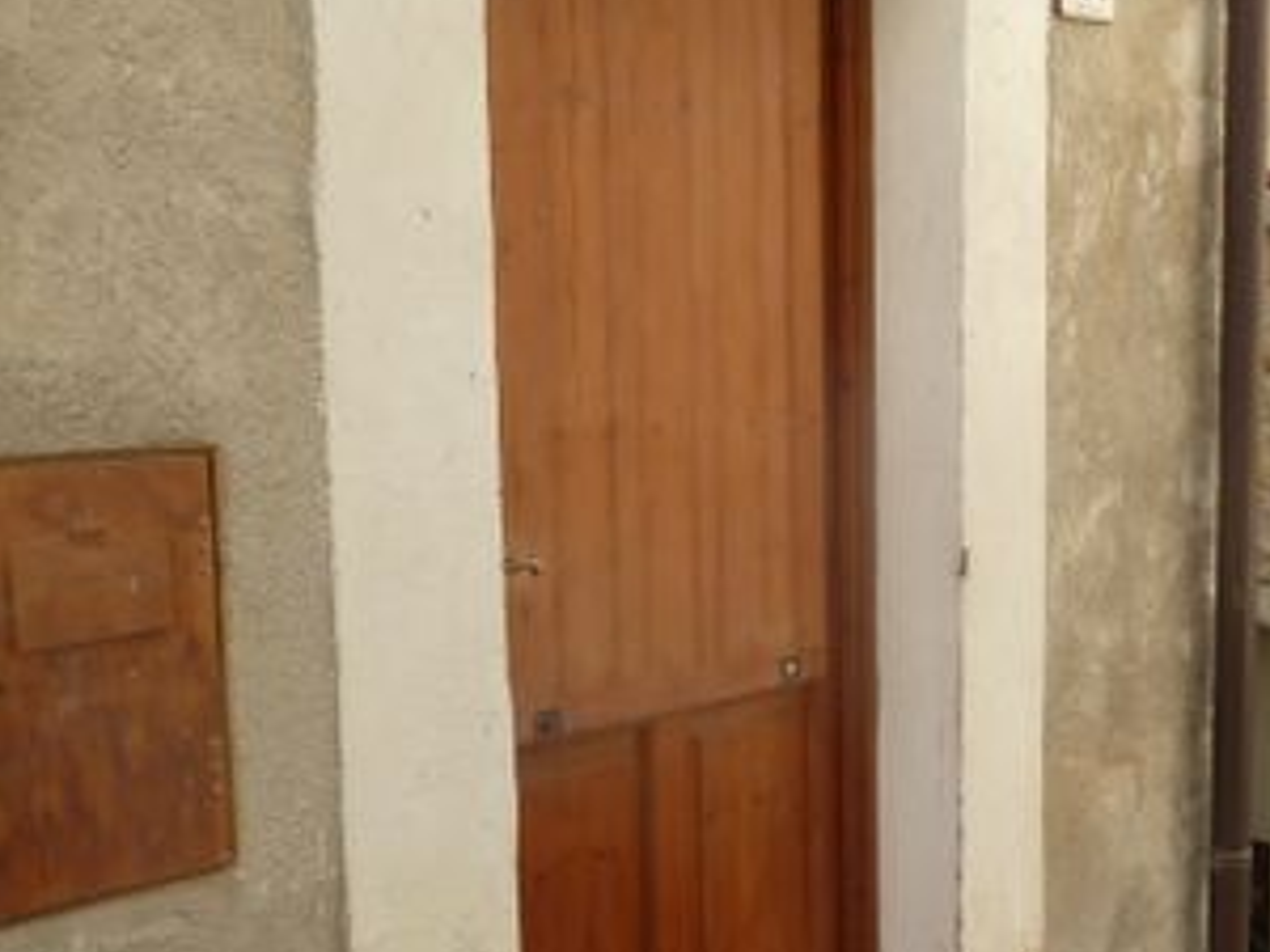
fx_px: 1834
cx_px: 792
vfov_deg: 29.0
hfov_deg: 38.0
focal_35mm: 50
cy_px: 580
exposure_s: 1/125
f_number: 4
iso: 80
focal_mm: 4.1
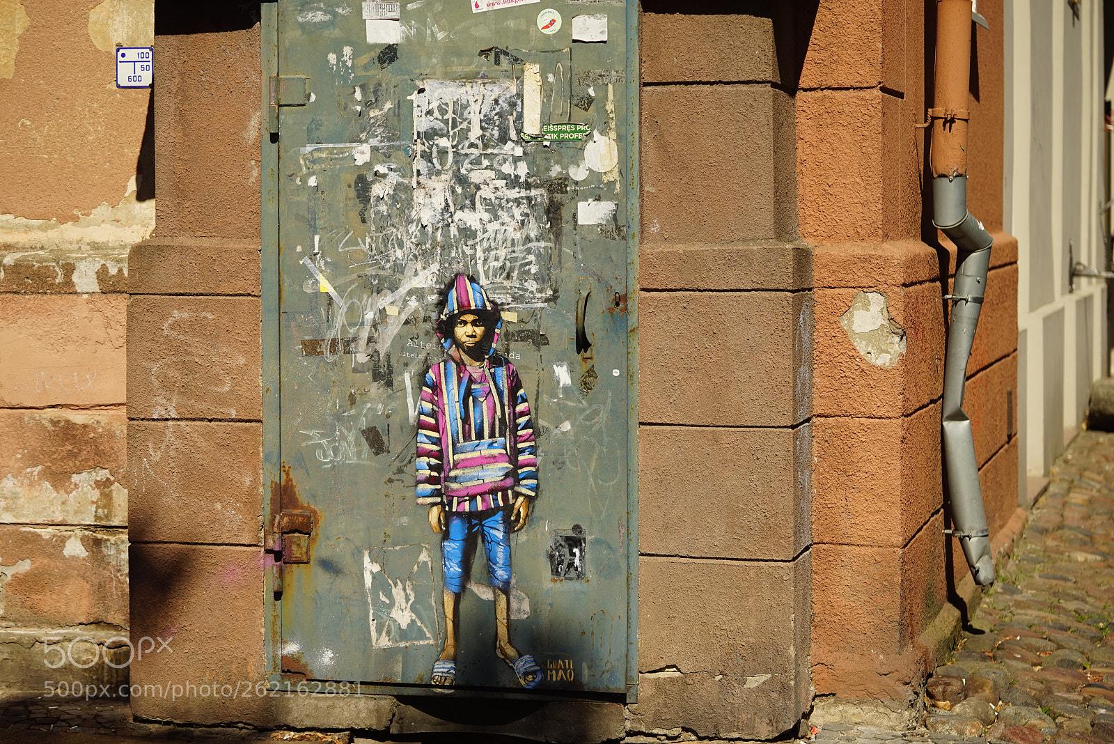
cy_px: 372
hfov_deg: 22.6
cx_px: 557
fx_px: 2786
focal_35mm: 90
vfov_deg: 15.2
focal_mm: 90
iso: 100
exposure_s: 1/1500
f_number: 4
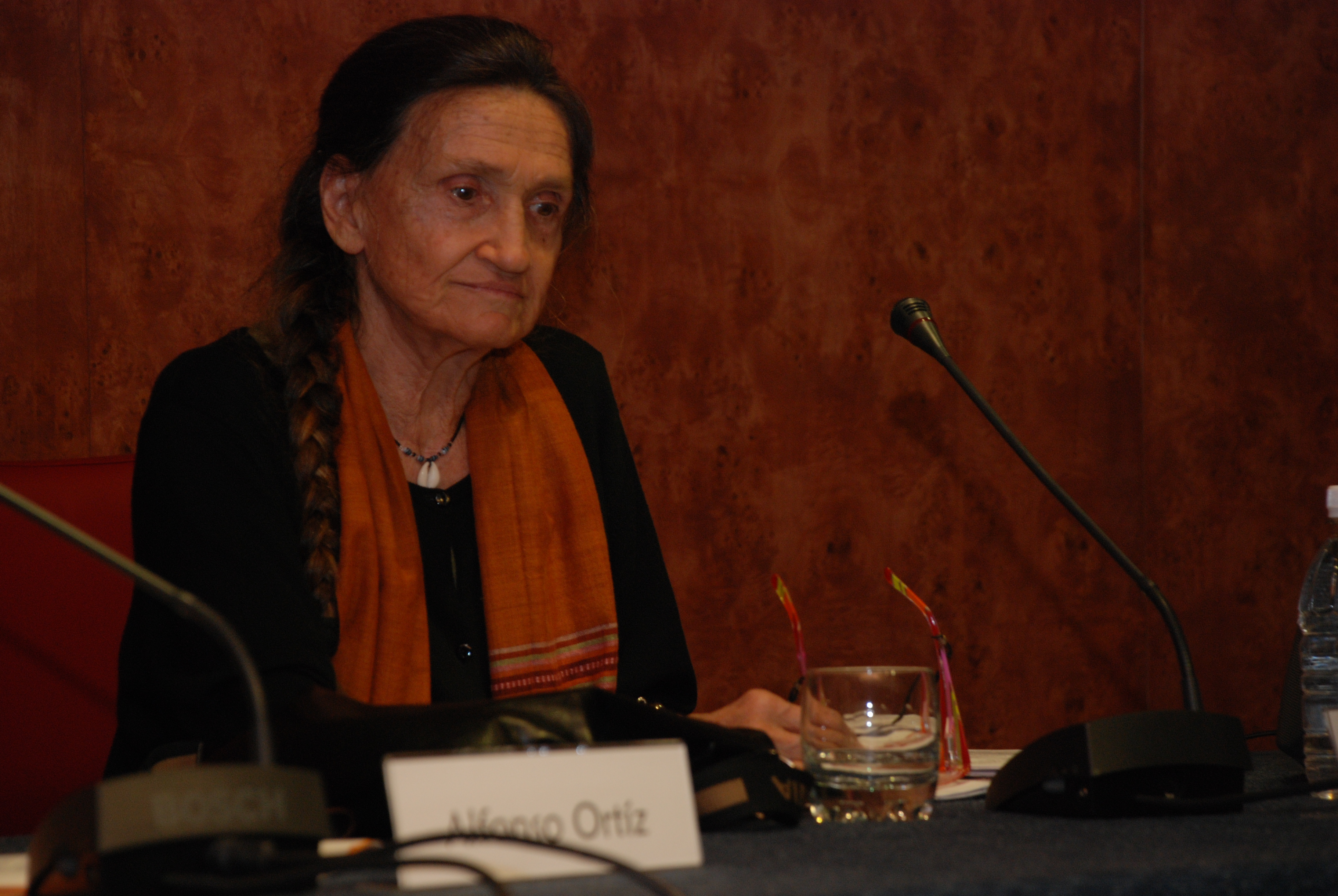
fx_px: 5303
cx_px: 669
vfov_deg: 9.7
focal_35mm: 142
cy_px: 448
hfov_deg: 14.4
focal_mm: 95
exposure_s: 1/60
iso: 400
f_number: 5.6
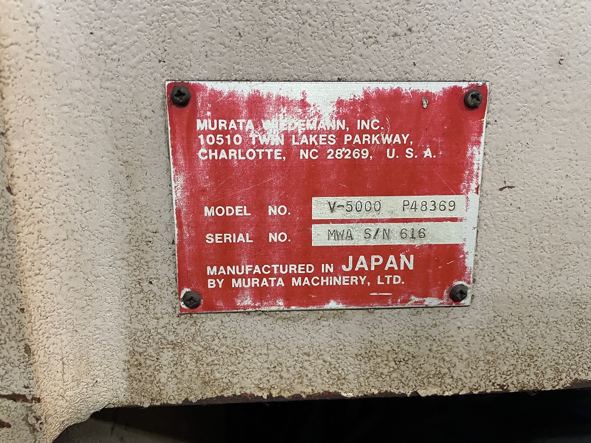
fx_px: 444
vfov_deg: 53.1
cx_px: 296
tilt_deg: -11.7
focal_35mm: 26
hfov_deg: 67.3
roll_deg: +0.8
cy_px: 222
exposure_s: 1/60
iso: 320
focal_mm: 4.2
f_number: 1.6
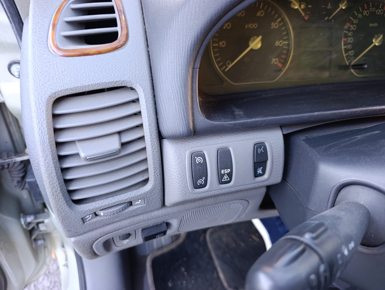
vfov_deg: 59.0
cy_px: 145
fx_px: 256
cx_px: 192
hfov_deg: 73.8
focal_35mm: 23
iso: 640
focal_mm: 6.14
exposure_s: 1/100
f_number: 1.6
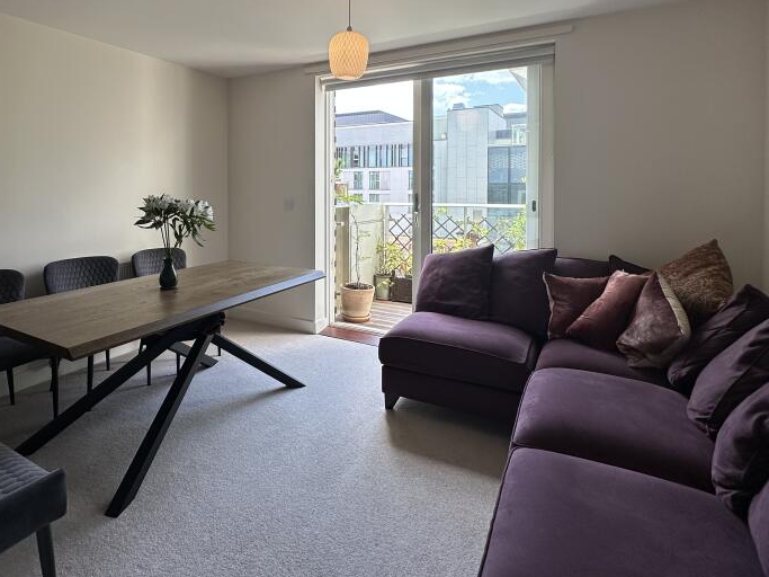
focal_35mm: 21
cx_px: 301
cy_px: 195
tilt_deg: +0.4
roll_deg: +0.2
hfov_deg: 77.9
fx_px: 466
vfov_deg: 62.0
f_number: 2.2
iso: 40
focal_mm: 2.22
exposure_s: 1/189
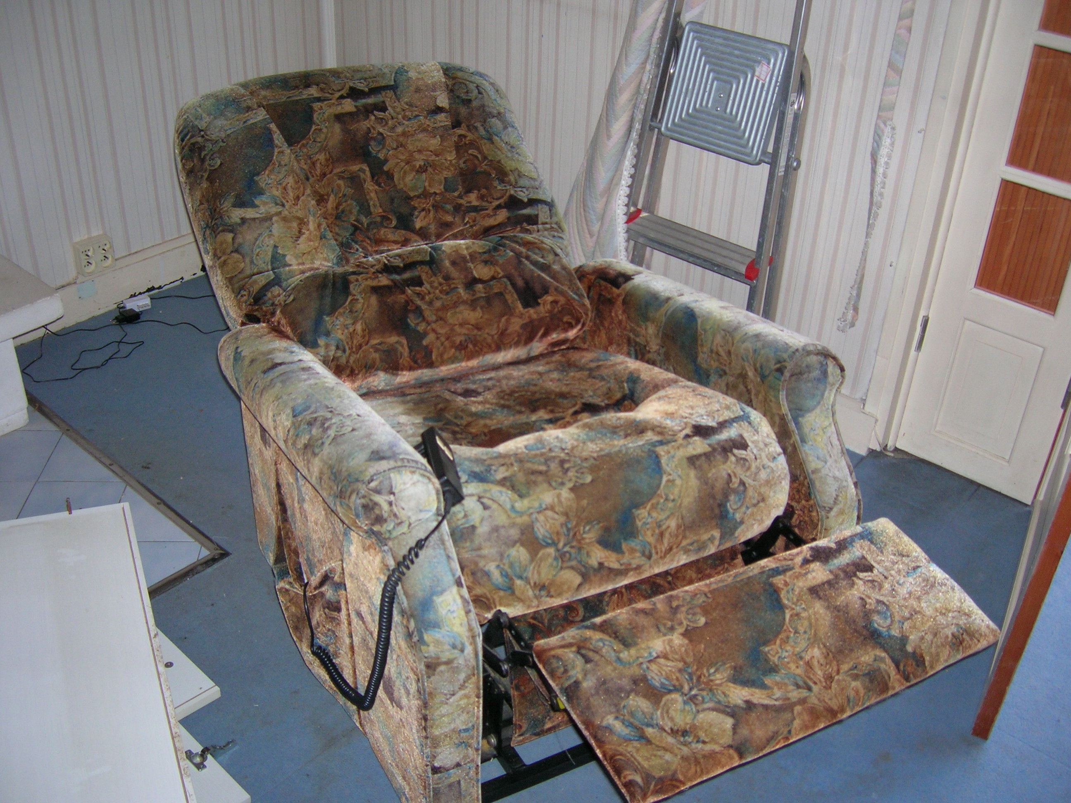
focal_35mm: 34
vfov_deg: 41.8
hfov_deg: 54.0
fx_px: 1052
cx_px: 536
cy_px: 402
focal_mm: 5.7
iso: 96
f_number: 2.9
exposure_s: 1/60.1
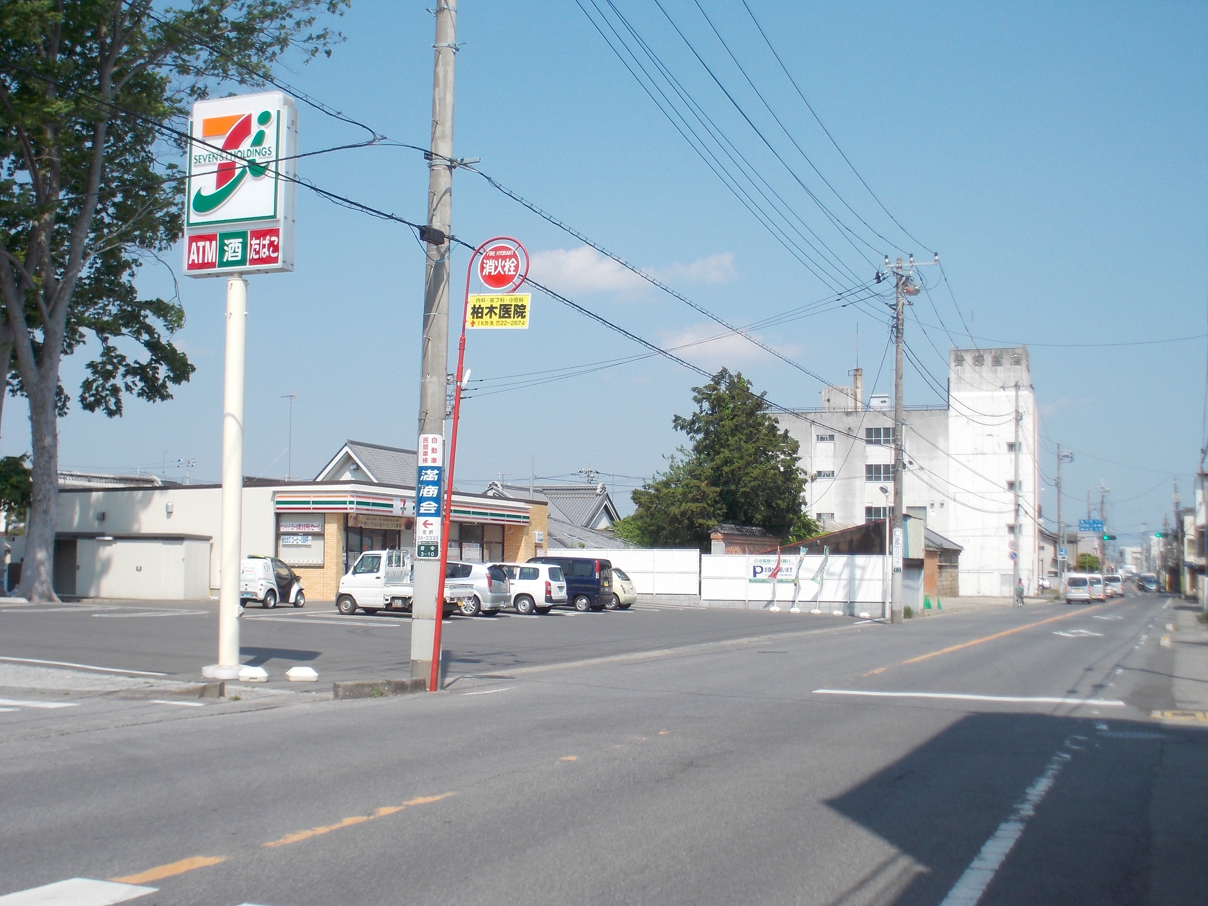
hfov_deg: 42.1
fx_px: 1570
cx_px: 604
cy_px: 453
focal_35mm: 45
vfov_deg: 32.2
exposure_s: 1/640
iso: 80
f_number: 4.2
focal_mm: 6.4
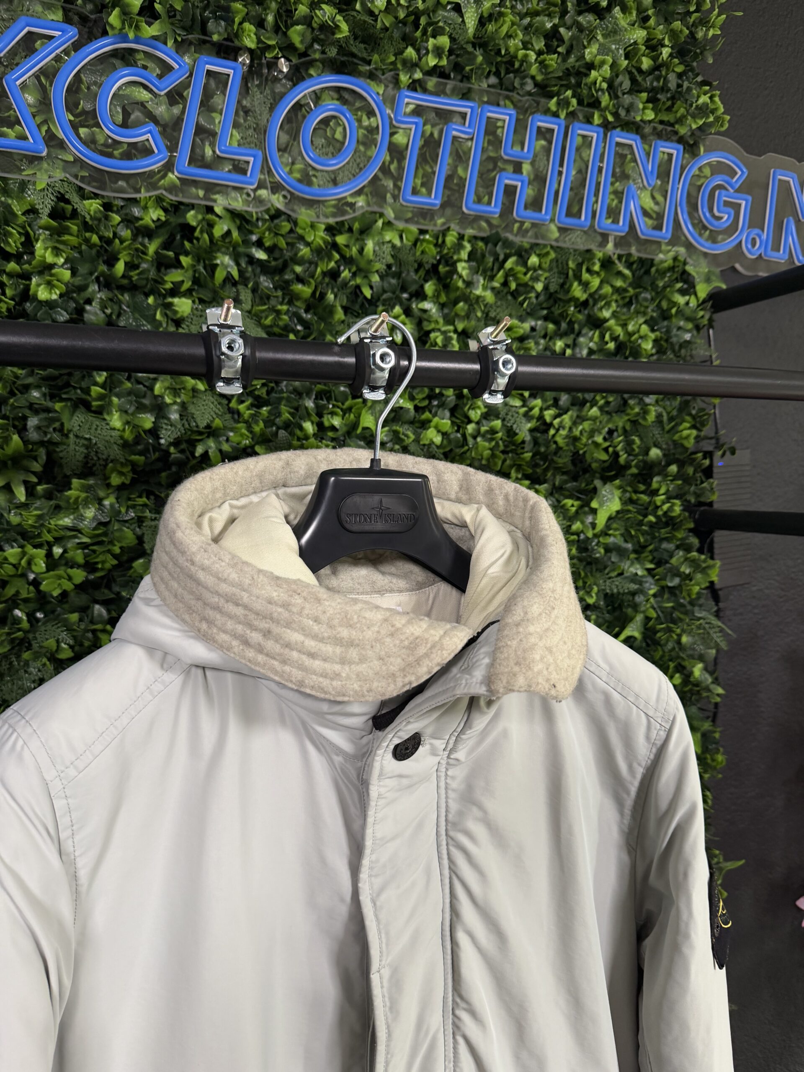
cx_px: 402
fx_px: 743
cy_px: 536
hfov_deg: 56.8
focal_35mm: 24
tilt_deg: -3.5
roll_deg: -0.1
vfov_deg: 71.6
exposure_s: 1/50
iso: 160
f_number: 1.78
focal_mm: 6.76
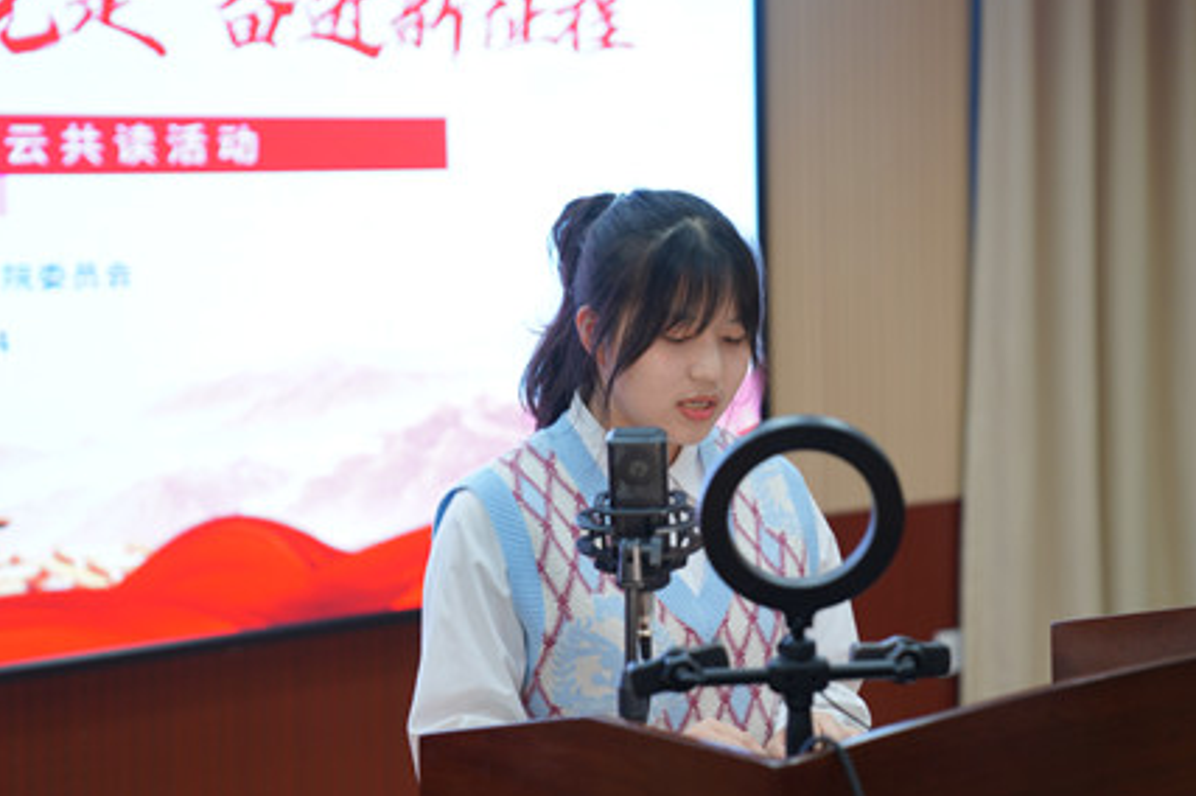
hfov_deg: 24.8
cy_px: 405
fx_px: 2722
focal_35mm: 82
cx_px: 697
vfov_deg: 16.6
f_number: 2.8
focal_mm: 70
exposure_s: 1/80
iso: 250
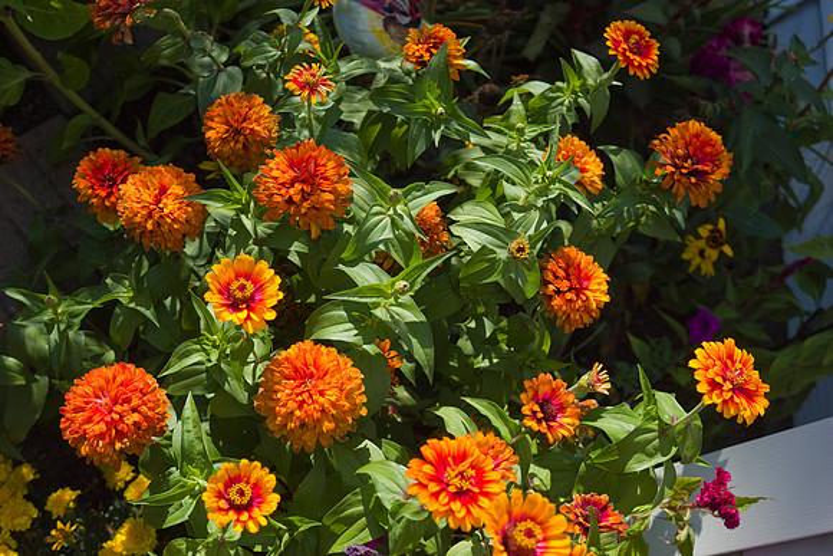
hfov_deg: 43.6
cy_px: 278
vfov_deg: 29.9
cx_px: 416
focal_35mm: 45
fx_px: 1041
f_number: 4.5
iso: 200
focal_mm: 30
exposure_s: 1/640
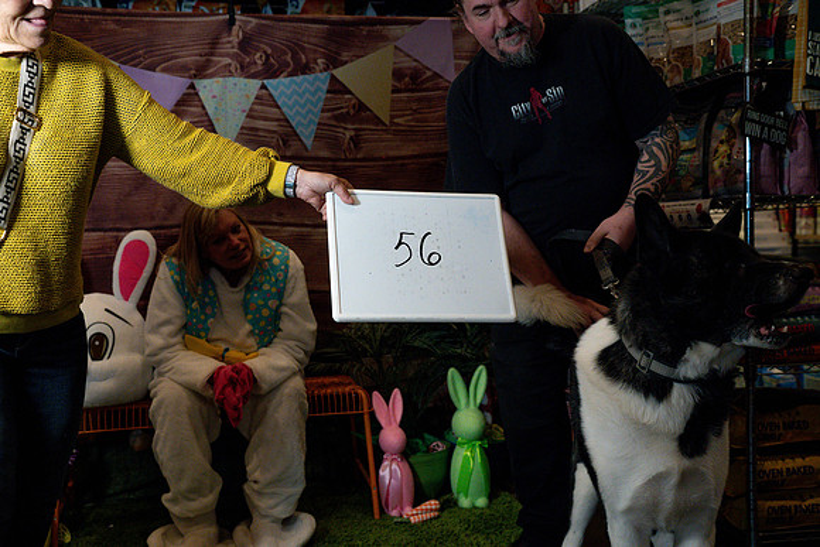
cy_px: 274
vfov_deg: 35.1
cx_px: 410
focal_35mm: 38
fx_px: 866
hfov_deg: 50.7
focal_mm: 38
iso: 8000
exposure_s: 1/500
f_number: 4.5
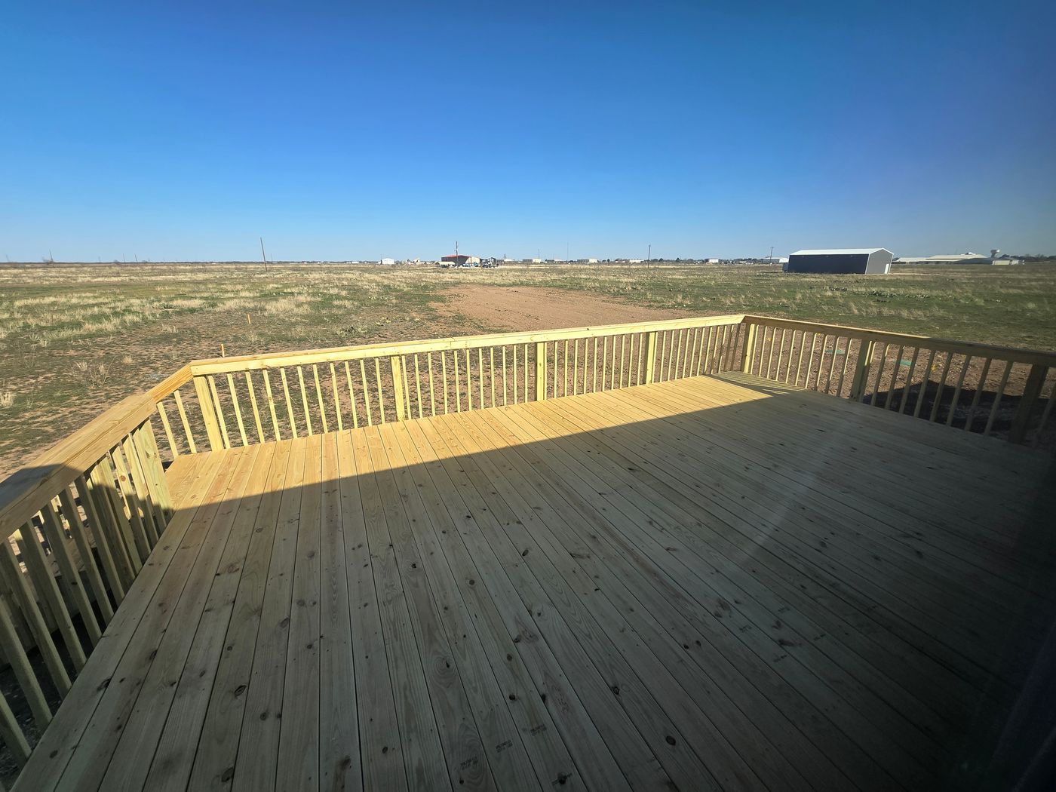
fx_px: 397
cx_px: 528
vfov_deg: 89.9
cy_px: 396
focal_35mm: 13
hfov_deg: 106.2
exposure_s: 1/1126
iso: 50
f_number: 2.2
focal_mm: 2.2
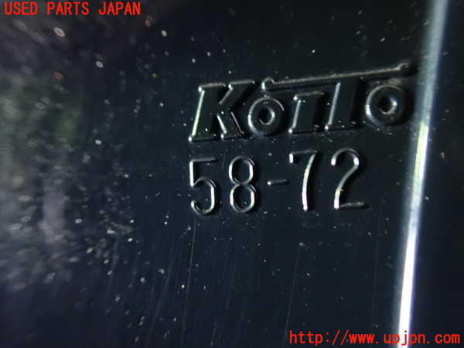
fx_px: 402
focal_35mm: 30
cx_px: 232
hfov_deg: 60.0
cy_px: 174
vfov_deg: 46.8
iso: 1600
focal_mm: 5.4
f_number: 2.3
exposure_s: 1/8
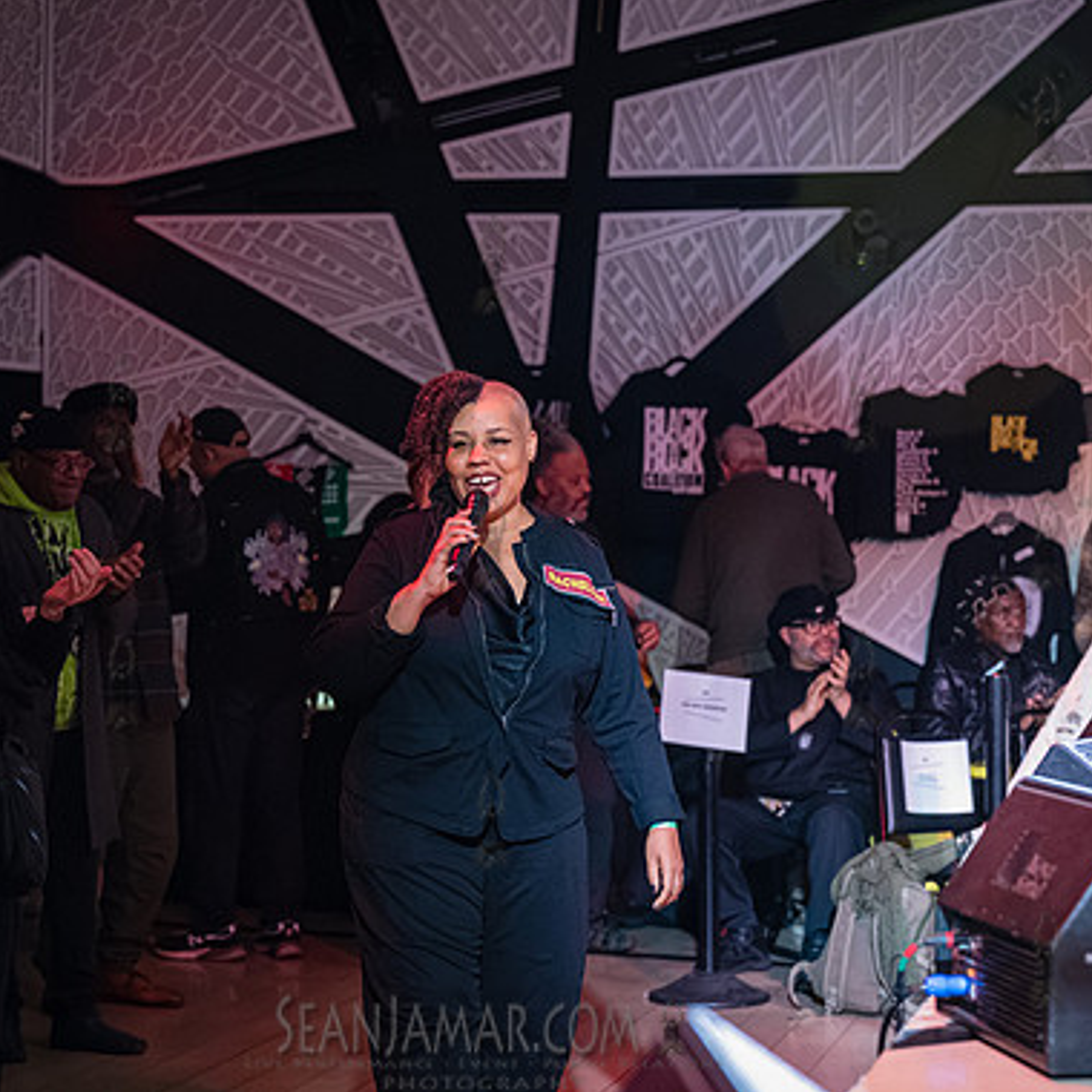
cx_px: 489
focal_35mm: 83
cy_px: 540
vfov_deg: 20.9
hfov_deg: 20.9
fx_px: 2962
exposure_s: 1/160
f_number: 3.2
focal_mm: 64
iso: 10000
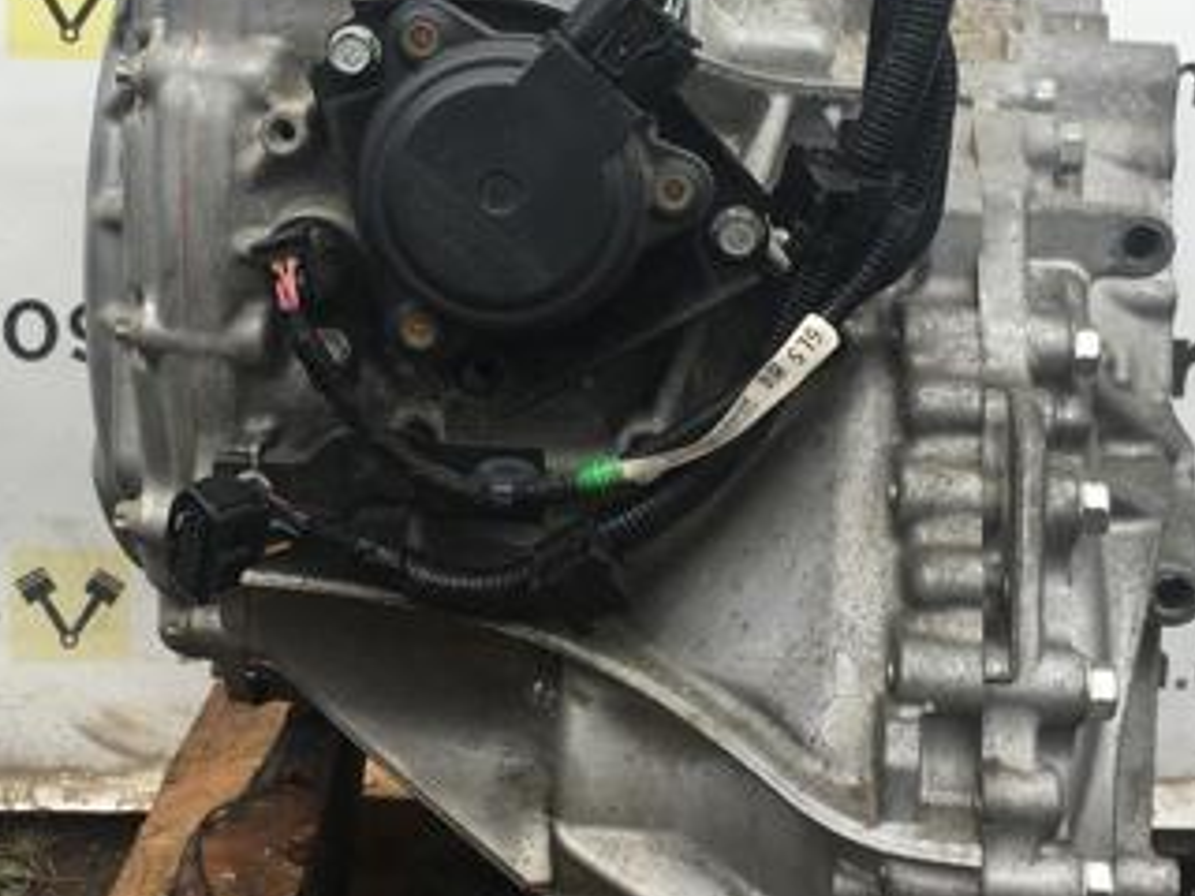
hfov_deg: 33.2
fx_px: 2002
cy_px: 358
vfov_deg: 25.2
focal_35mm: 58
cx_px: 564
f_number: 2.2
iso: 25
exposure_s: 1/140
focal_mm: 4.15
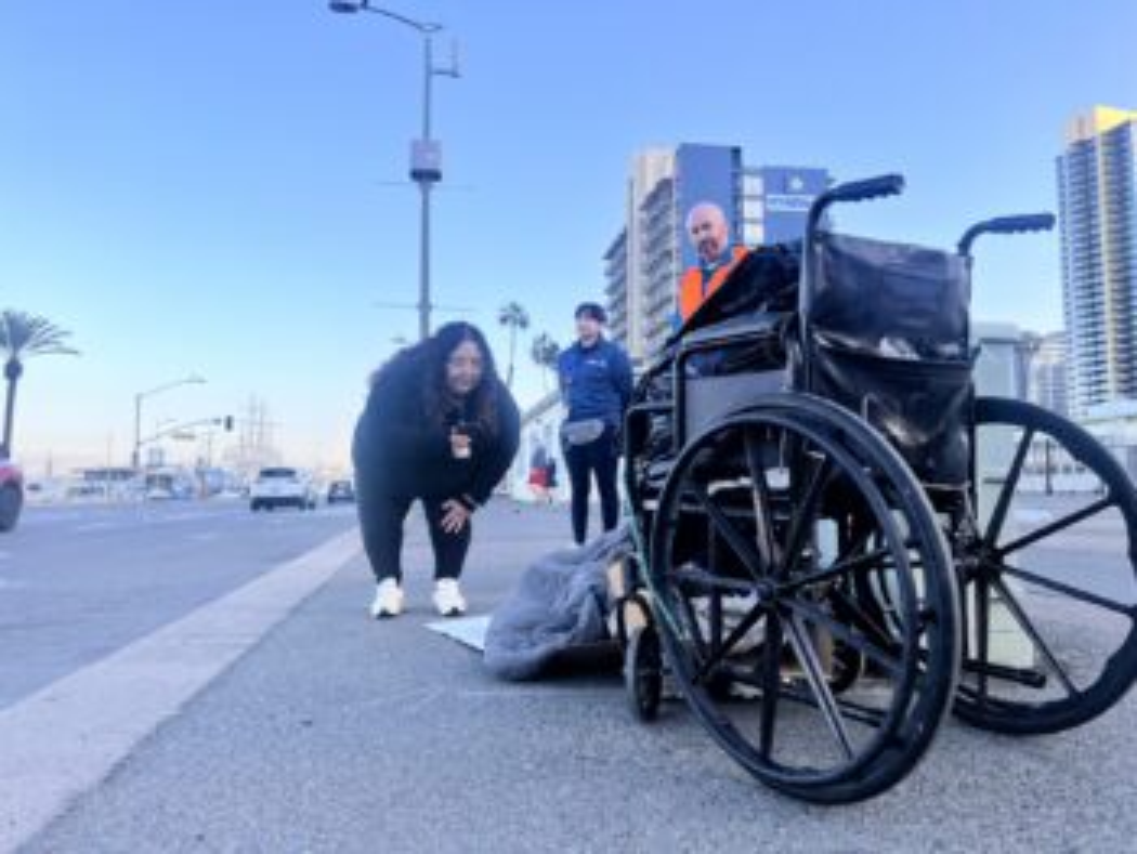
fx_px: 855
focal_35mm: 26
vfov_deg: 53.1
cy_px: 427
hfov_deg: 67.3
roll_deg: -1.2
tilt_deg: +3.0
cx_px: 568
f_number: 1.5
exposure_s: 1/1009
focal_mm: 5.7
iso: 50
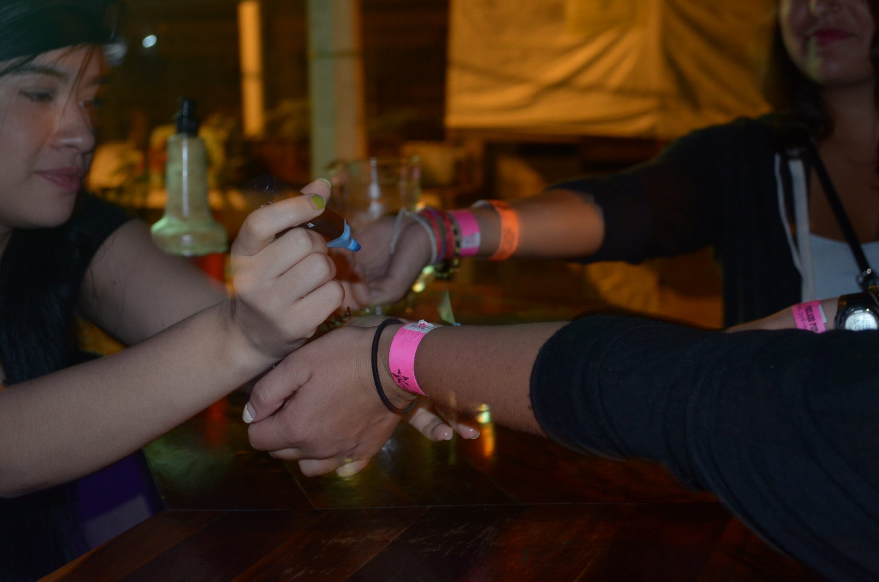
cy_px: 291
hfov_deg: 33.5
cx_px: 440
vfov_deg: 22.5
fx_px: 1462
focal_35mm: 60
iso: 1000
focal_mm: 40
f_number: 5.3
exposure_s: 1/10
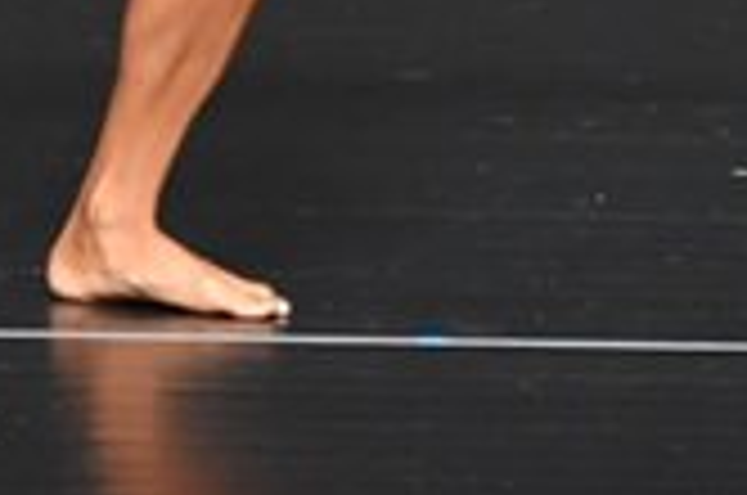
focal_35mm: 1472
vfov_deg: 0.9
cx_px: 97
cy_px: -626
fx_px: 30485
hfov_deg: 1.4
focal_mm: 210
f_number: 5.6
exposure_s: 1/400
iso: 2500
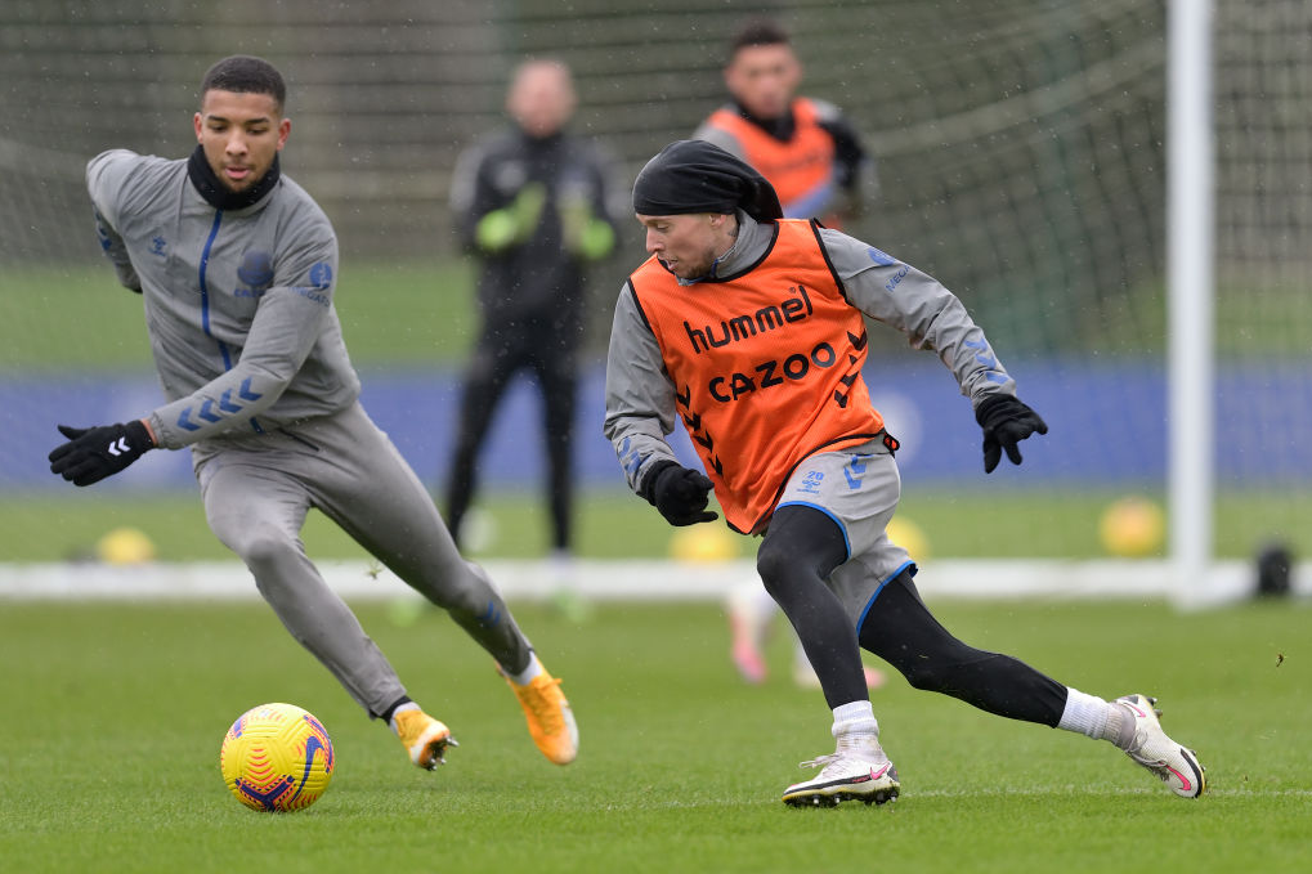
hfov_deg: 5.1
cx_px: 658
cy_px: 438
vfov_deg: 3.4
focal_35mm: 402
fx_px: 14647
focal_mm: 400
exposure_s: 1/1250
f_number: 2.8
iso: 2000
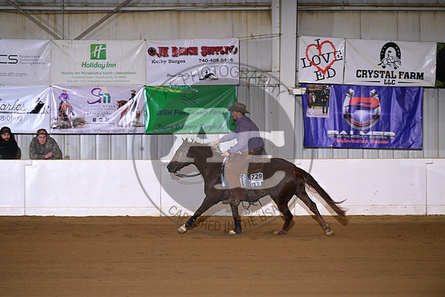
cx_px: 222
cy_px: 148
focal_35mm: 200
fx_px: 2473
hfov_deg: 10.3
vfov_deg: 6.9
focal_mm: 200
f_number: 4
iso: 2000
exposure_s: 1/200
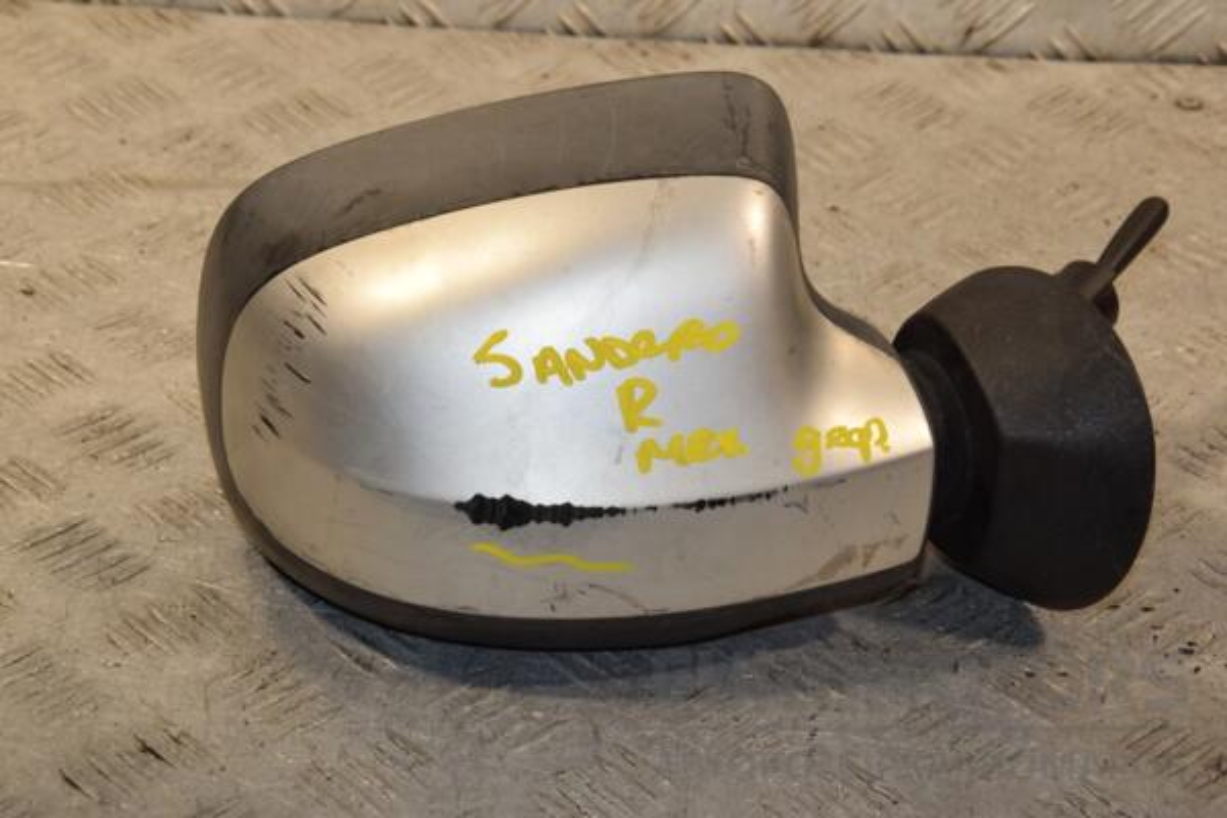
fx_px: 3578
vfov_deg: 13.0
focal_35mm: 105
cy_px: 409
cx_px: 614
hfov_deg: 19.5
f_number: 10
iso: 800
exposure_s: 1/200
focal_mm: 70
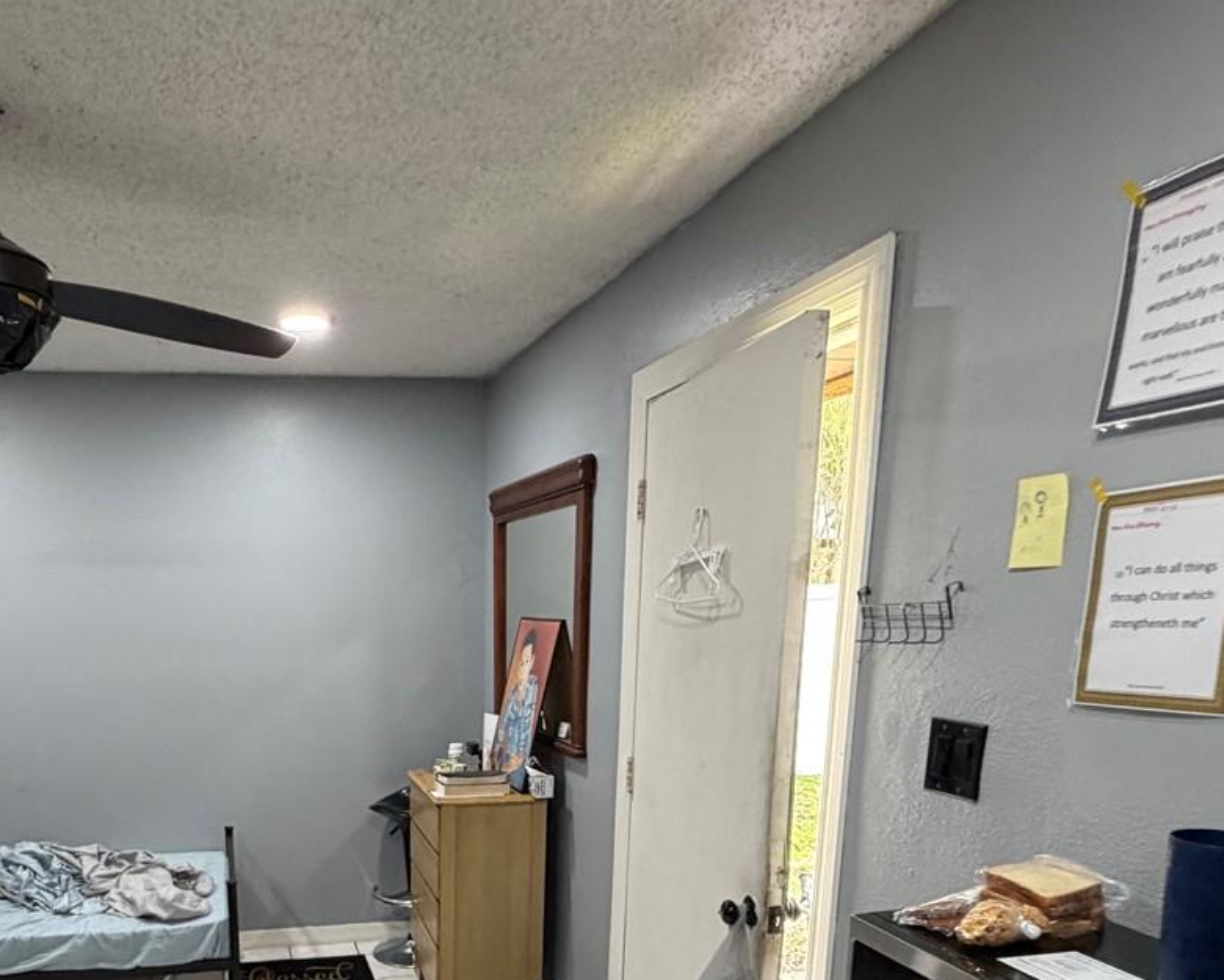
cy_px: 826
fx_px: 1014
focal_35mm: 28
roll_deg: +0.8
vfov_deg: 47.8
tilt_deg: -7.6
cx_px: 397
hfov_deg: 60.6
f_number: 2.2
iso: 250
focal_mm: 2.22
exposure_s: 1/60
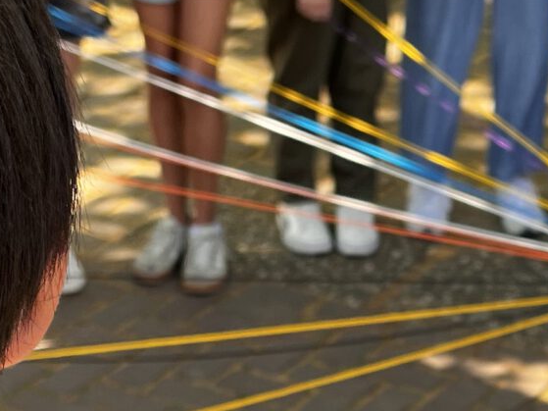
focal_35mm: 119
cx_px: 416
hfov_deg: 16.5
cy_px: 380
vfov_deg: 12.3
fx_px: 1883
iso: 50
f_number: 1.6
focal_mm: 5.1
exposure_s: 1/299
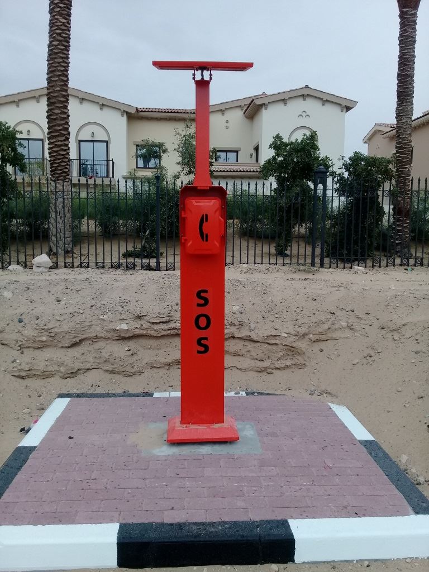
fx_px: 512
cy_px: 286
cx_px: 214
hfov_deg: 45.4
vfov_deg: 58.4
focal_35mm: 31
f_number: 2.2
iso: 64
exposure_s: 1/1152
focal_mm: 3.3
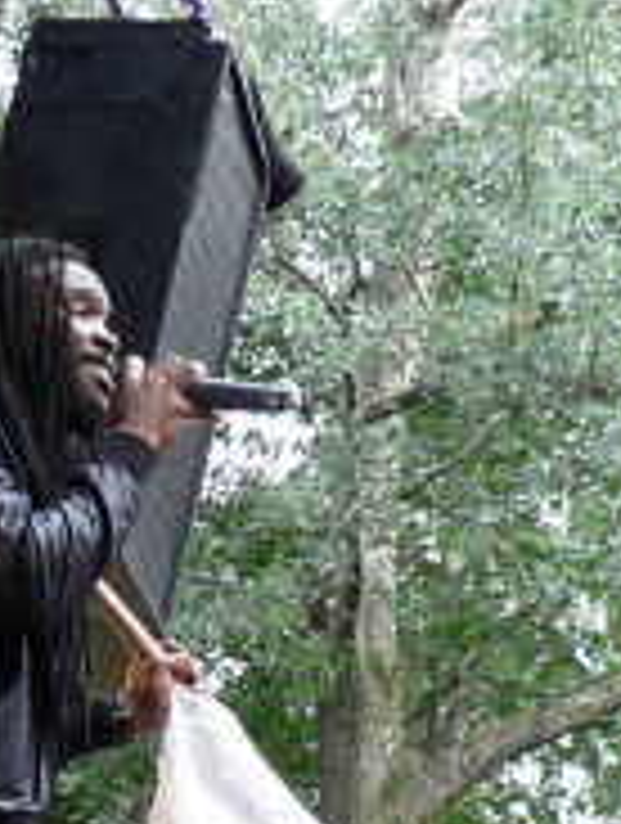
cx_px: -20
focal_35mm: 108
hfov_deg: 13.5
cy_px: 829
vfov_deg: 17.7
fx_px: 2574
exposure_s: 1/30
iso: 64
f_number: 2.8
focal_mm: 6
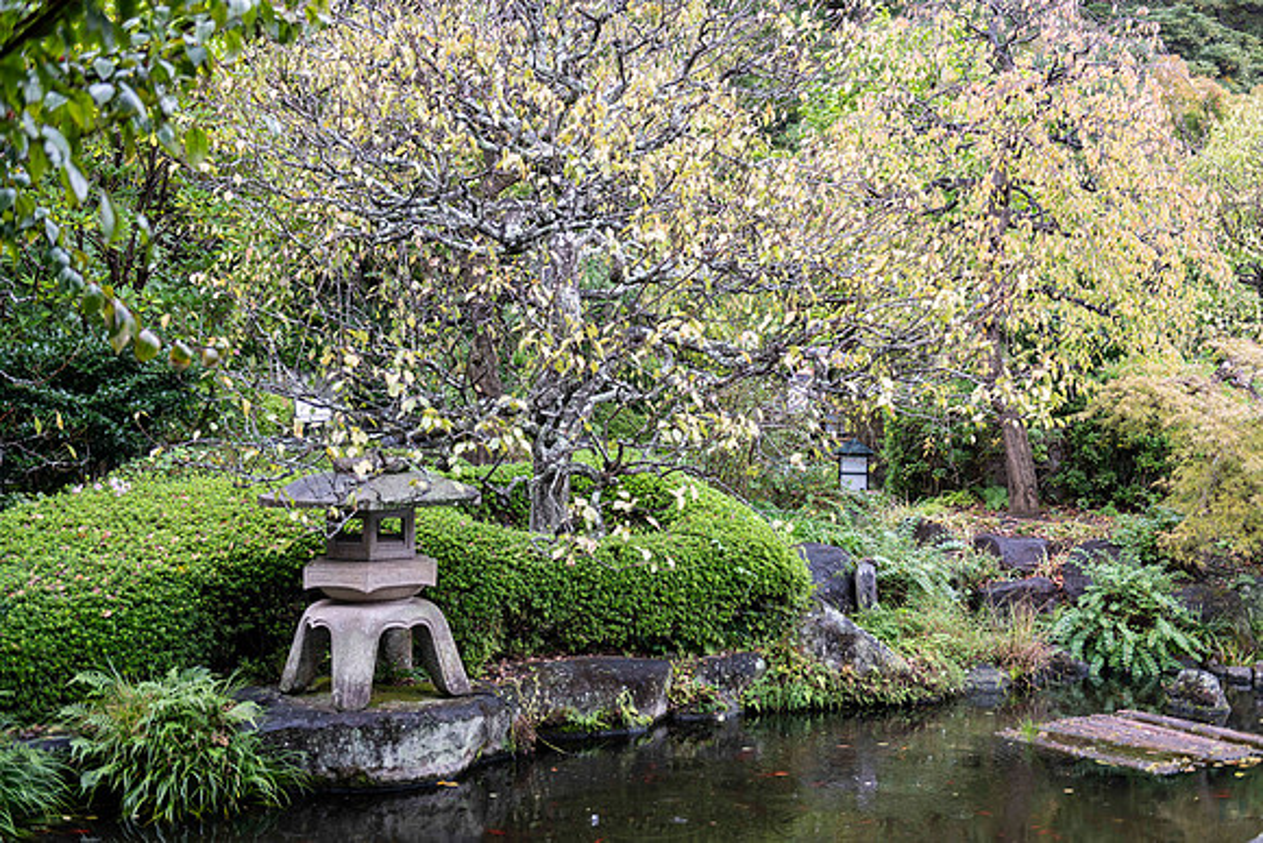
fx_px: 1544
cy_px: 422
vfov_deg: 30.5
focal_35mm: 44
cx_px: 632
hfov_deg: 44.5
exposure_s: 1/100
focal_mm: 44
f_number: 3.5
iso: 200
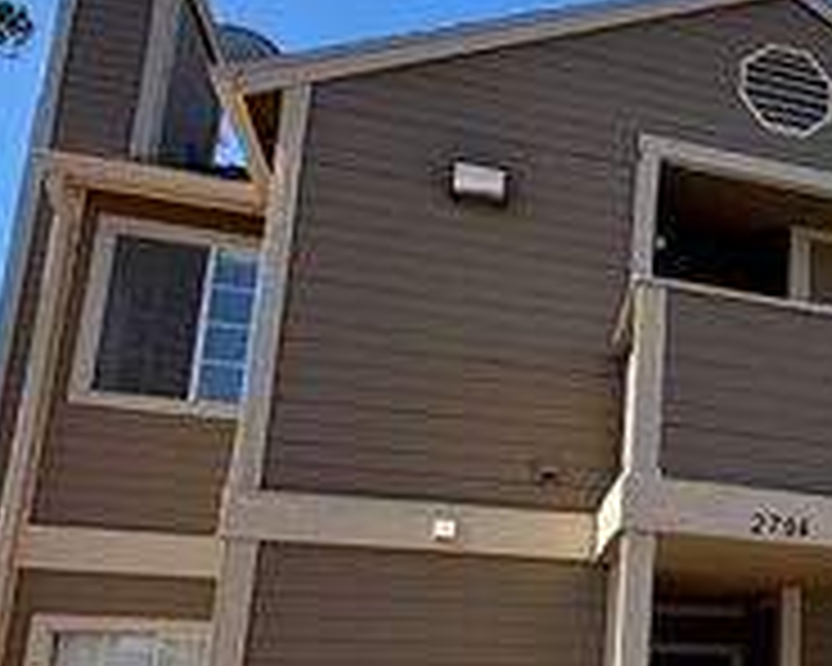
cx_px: 940
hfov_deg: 39.1
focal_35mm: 37
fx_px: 911
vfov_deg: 38.8
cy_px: 520
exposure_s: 1/770
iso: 32
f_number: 2.2
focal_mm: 2.22
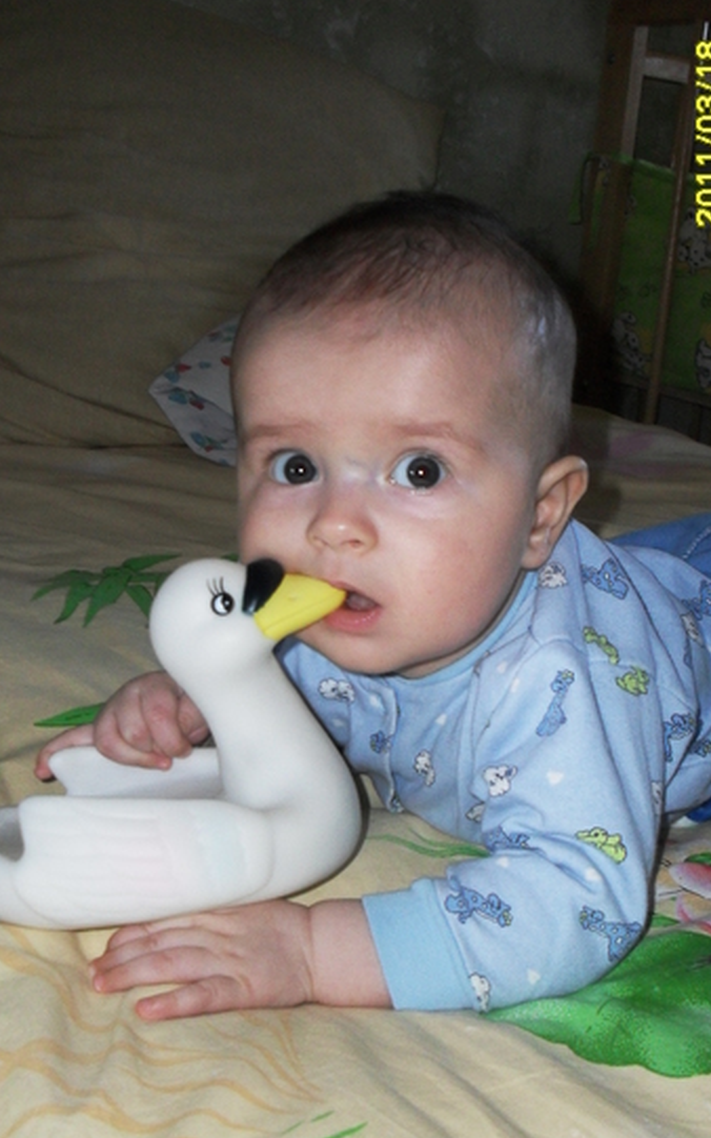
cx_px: 357
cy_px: 574
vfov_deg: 48.2
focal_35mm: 41
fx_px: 1271
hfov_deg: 31.2
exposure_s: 1/45
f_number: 2.8
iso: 200
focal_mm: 6.3
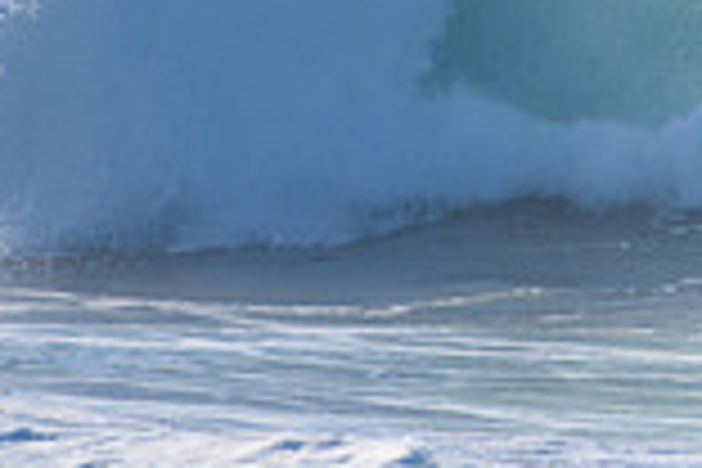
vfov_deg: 0.5
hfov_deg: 0.7
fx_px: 54284
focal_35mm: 2784
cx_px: 1238
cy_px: -92
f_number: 5.6
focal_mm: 500
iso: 320
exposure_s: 1/2000
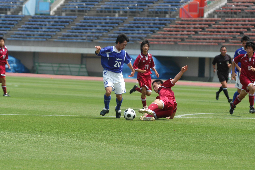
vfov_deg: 6.1
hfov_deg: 9.2
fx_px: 1592
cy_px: 85
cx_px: 128
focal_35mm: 225
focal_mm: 150
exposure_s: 1/1000
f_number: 4
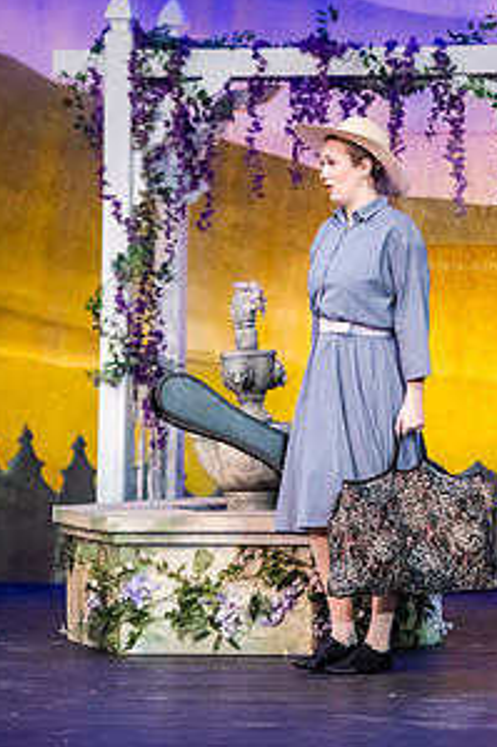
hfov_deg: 5.4
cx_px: 362
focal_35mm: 256
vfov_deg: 8.0
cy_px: 292
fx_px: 5307
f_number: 2.8
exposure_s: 1/320
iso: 4000
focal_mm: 170
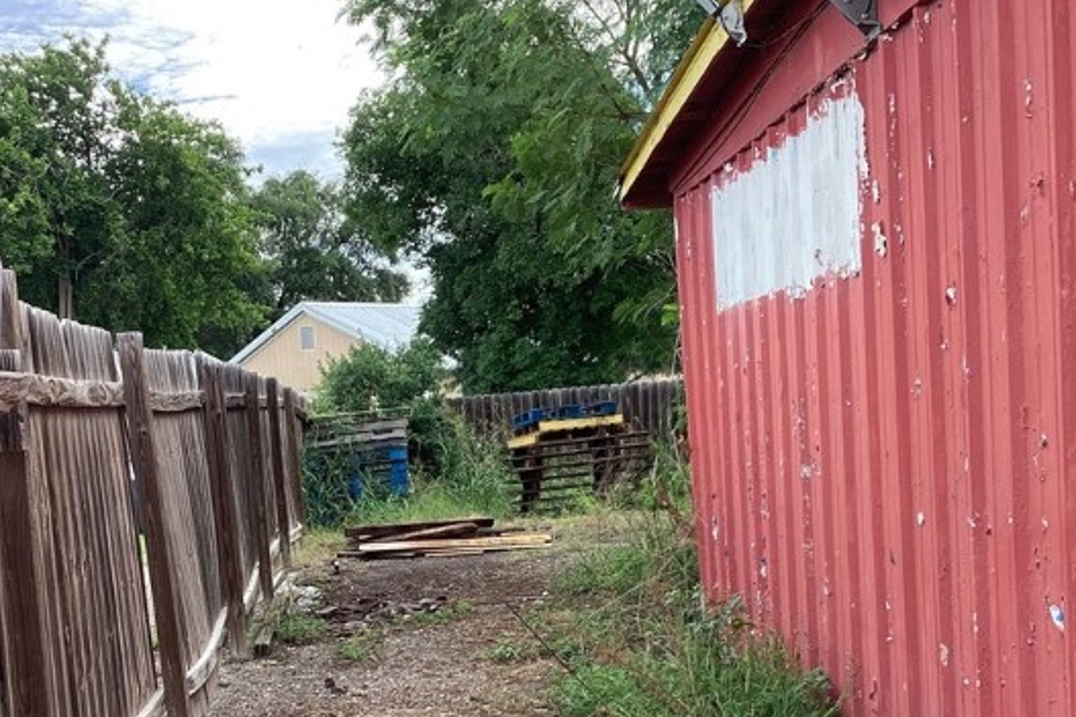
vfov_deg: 28.1
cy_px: 562
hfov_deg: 41.9
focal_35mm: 47
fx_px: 1404
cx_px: 519
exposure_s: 1/231
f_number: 2.4
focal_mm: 3.3
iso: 25
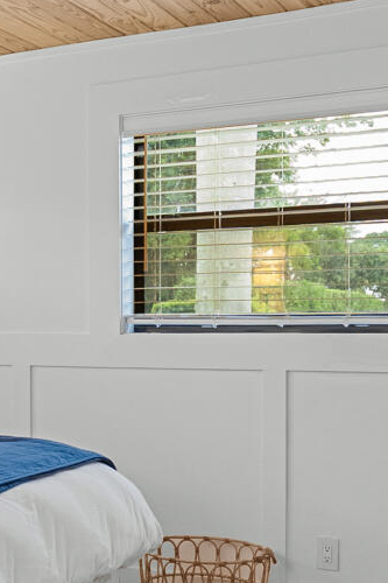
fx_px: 1035
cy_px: 419
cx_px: -111
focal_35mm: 64
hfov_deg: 19.6
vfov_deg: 31.0
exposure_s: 1/30
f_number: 4.5
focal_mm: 16
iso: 1600
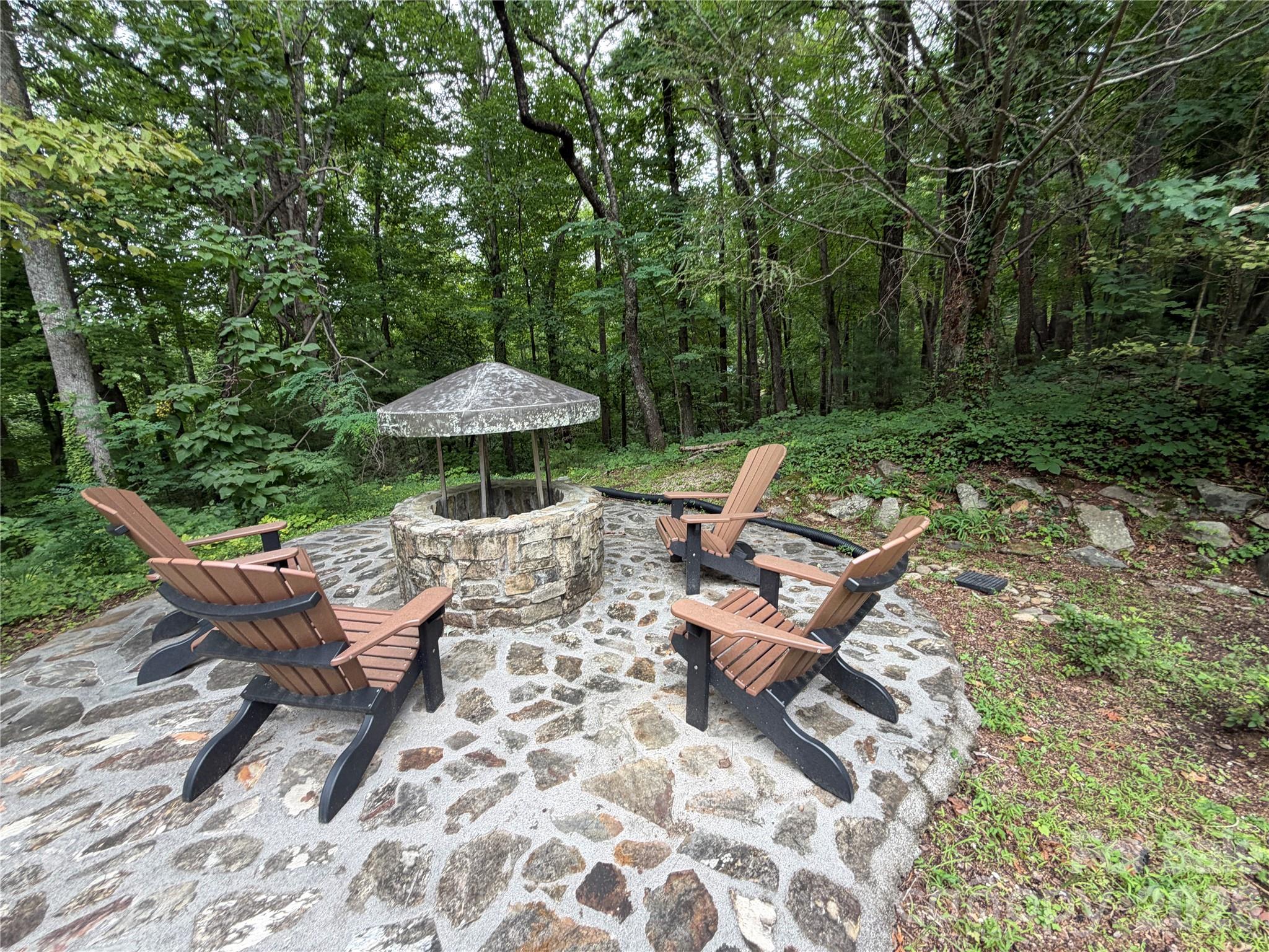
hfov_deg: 102.1
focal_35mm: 14
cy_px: 476
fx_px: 513
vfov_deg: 85.7
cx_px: 634
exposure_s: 1/121
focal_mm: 2.22
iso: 50
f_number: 2.2
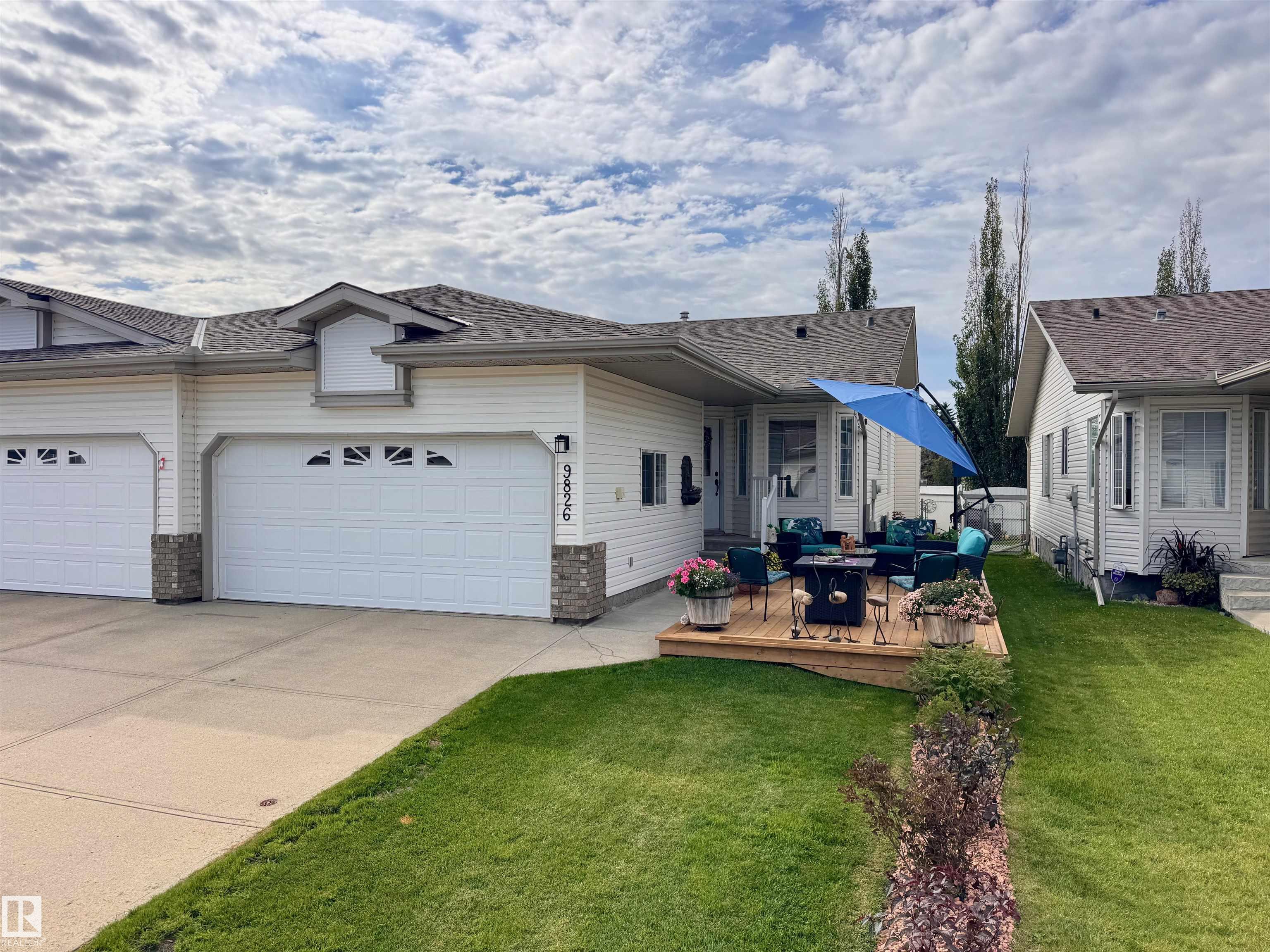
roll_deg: -0.1
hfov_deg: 71.6
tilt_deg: -0.9
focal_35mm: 24
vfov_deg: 56.8
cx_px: 635
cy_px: 476
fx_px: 881
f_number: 1.78
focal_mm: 6.76
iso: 80
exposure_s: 1/2506
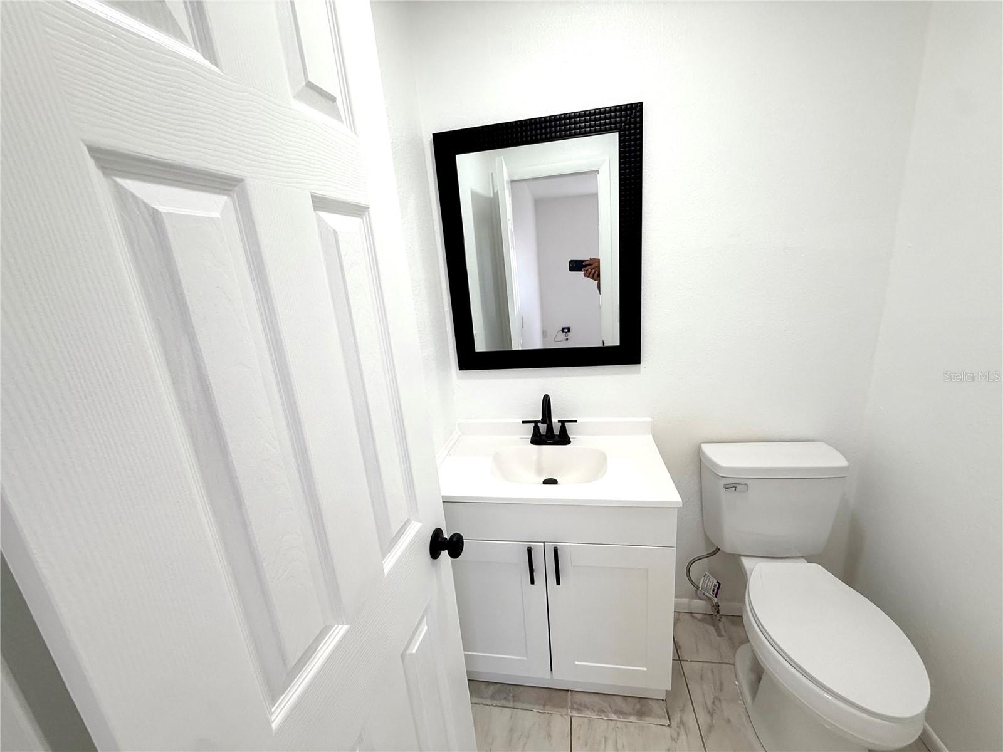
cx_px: 502
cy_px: 376
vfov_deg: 85.7
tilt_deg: -15.5
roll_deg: +5.1
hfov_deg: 102.1
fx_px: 406
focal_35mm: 14
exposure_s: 1/120
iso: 160
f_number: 2.2
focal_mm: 2.22
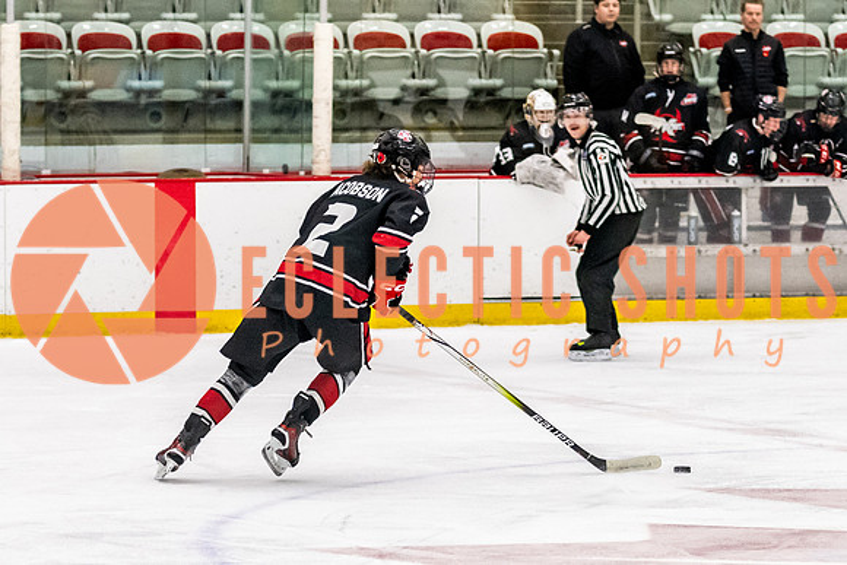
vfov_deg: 7.1
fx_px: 4577
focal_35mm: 194
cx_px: 427
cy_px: 334
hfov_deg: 10.6
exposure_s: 1/640
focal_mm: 86
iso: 4000
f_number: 2.8
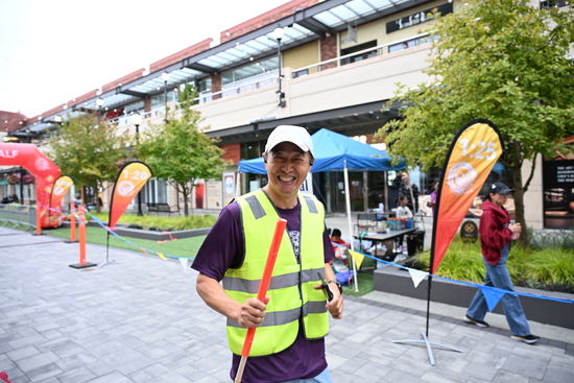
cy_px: 192
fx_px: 383
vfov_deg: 53.2
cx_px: 287
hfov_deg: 73.7
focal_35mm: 24
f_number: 4
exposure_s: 1/320
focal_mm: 24
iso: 1600
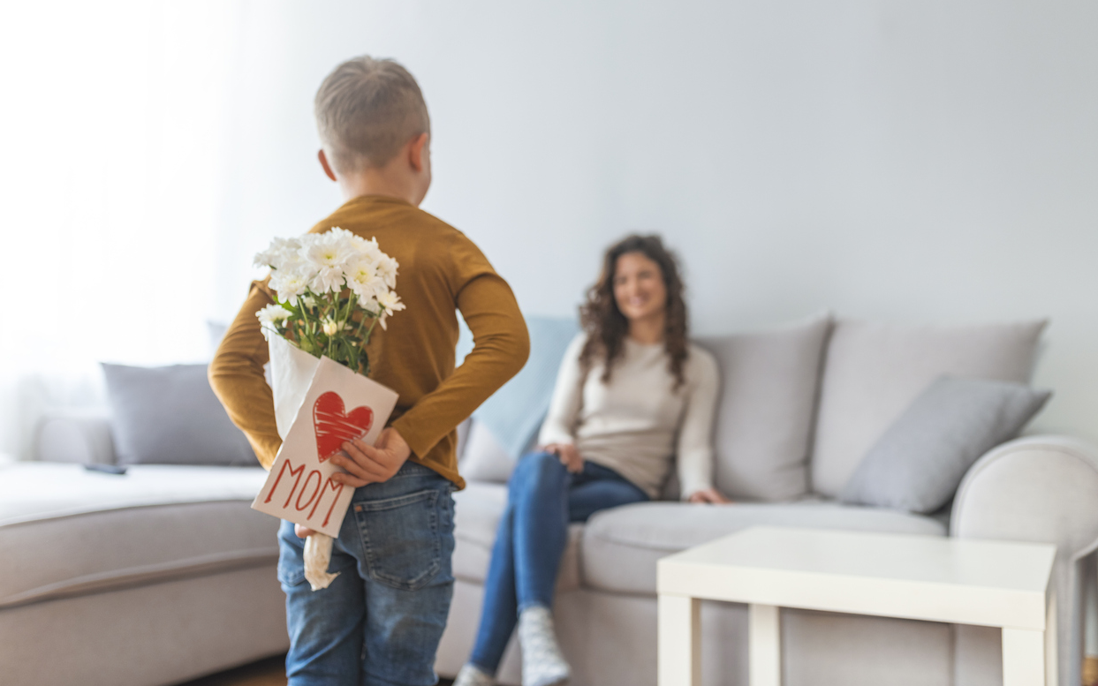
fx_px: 1077
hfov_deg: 54.0
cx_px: 549
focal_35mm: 36
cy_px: 324
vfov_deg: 35.3
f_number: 2.2
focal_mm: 35
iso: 320
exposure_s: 1/100
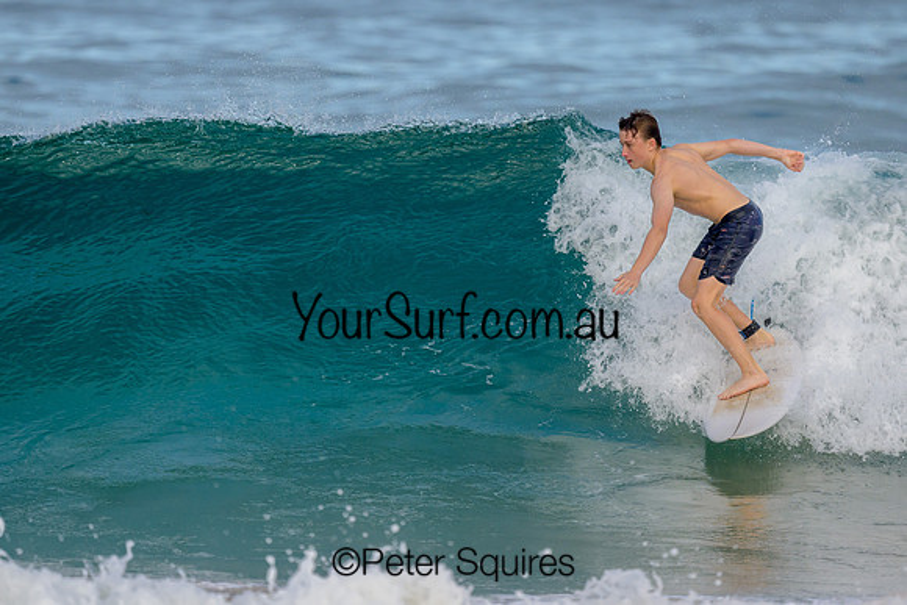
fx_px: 21852
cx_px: 492
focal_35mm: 867
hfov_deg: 2.4
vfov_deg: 1.6
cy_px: 277
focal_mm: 800
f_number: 6.3
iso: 640
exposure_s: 1/2000
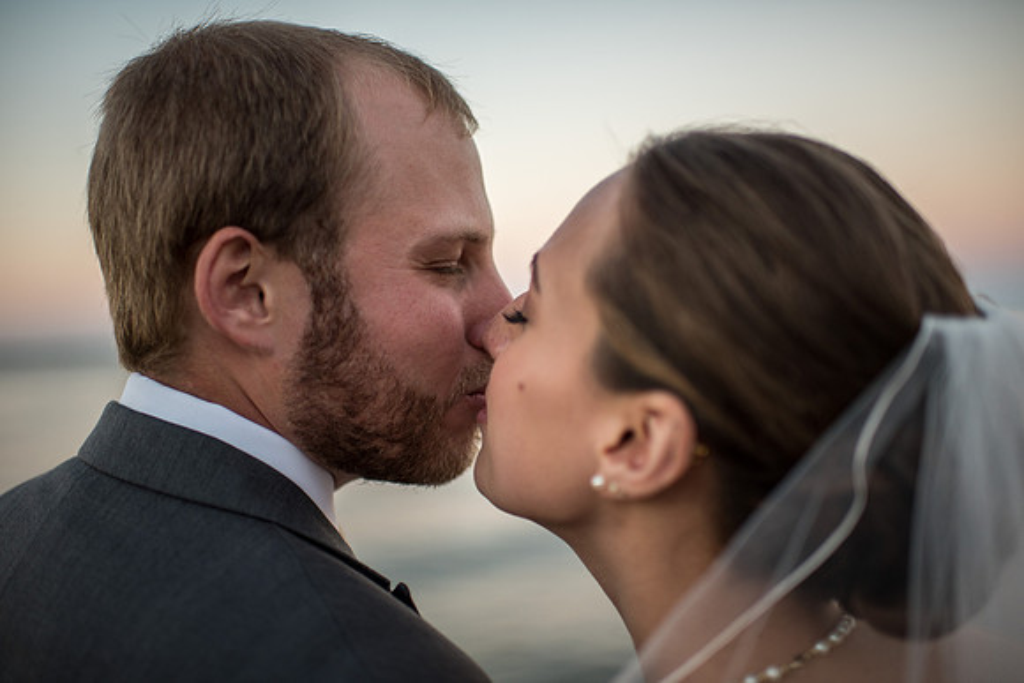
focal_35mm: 35
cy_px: 342
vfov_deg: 37.9
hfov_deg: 54.4
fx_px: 996
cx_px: 512
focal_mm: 35
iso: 250
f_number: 1.4
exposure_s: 1/800
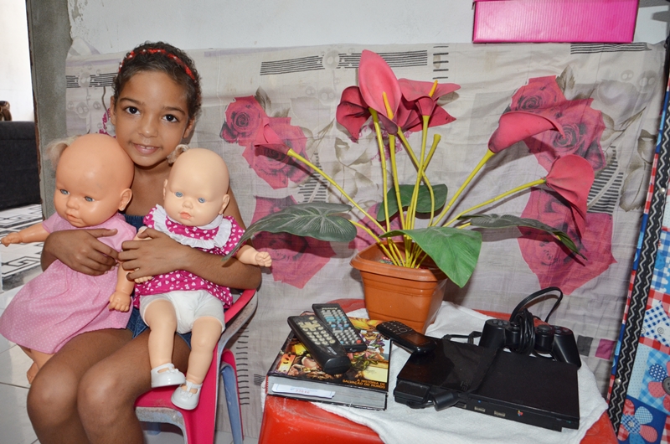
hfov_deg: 67.5
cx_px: 335
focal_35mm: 27
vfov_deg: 47.7
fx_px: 501
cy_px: 222
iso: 800
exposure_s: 1/60
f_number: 3.5
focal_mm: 18
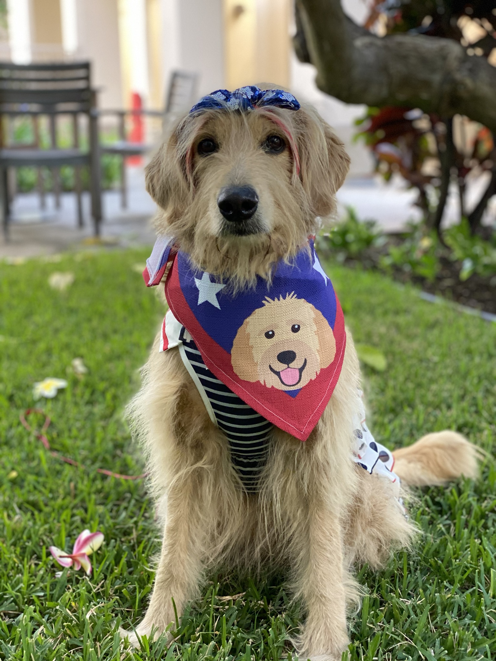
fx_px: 993
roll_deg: -0.2
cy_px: 330
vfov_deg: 36.8
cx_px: 248
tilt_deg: -12.0
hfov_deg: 28.0
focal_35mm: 52
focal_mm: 6
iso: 200
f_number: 2
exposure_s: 1/122
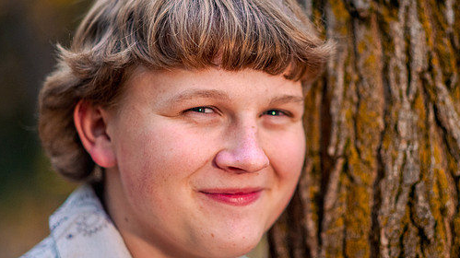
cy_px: 134
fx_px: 1560
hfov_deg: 16.8
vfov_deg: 9.5
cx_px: 258
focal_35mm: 128
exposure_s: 1/100
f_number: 2
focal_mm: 105
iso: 1250
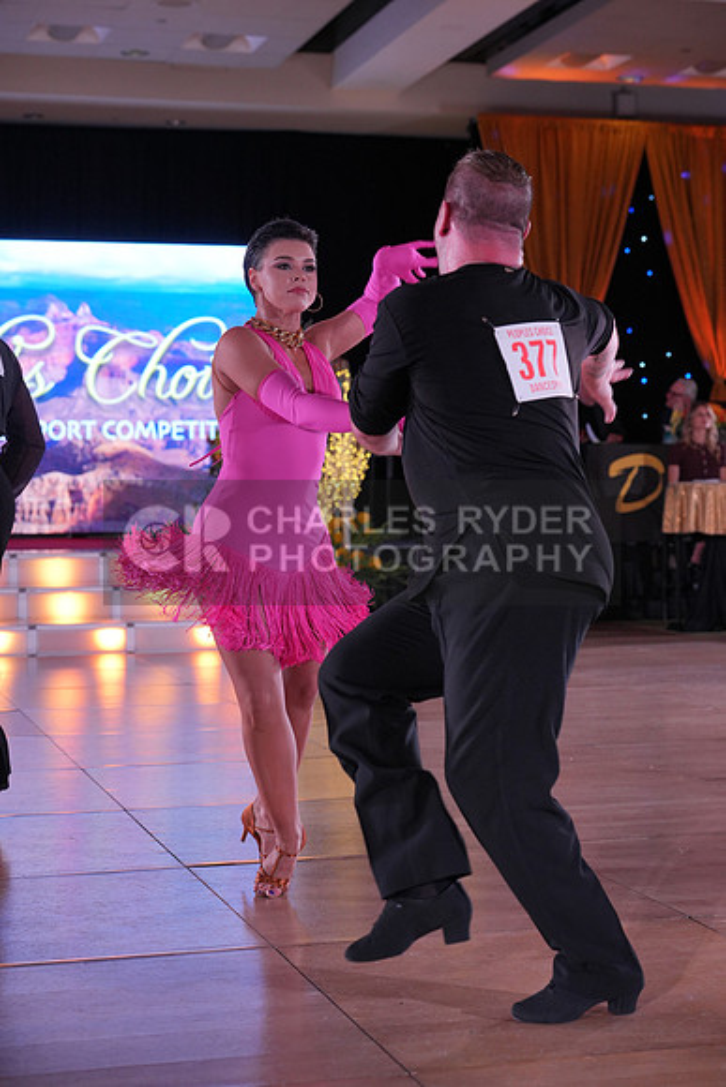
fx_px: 1965
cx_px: 363
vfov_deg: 31.0
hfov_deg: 20.9
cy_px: 544
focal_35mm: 65
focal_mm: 65
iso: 1250
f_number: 4
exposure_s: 1/400
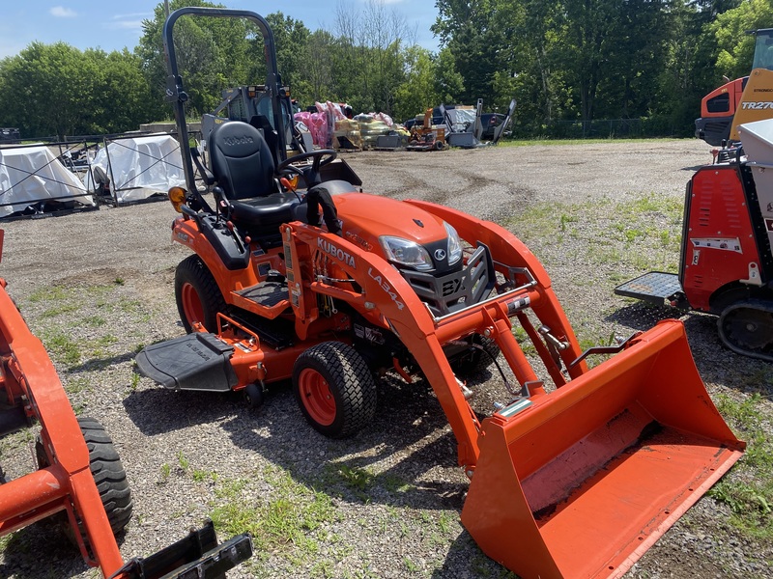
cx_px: 386
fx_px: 581
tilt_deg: -15.6
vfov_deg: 53.1
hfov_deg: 67.3
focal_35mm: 26
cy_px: 290
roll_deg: +3.8
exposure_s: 1/1484
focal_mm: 4.25
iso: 32
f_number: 1.8
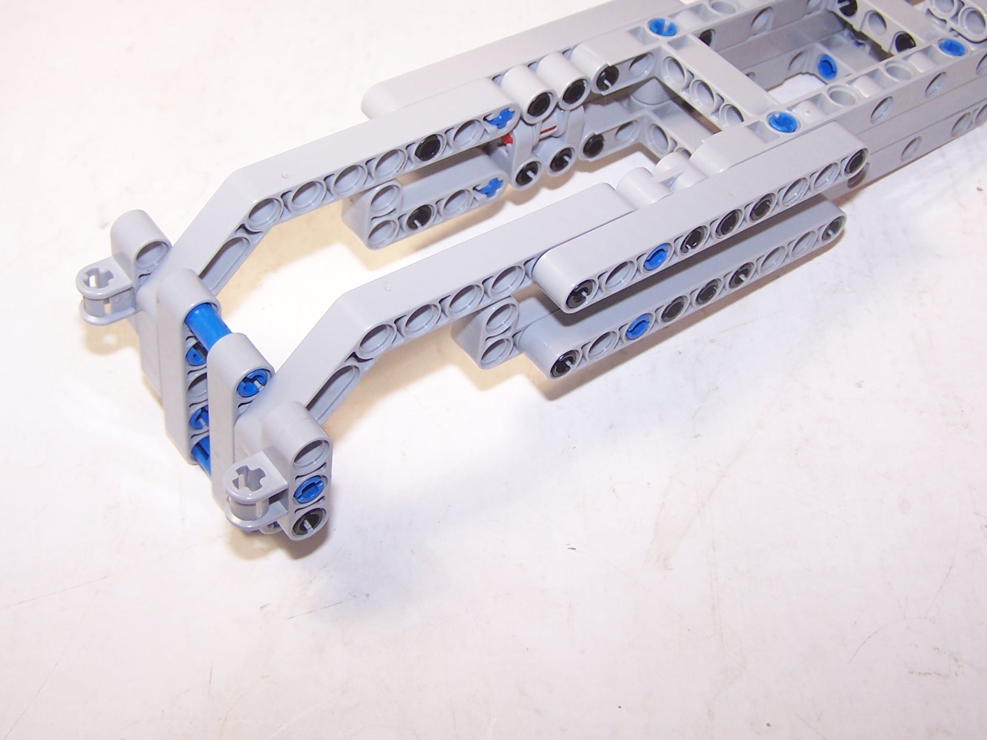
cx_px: 510
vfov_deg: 29.0
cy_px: 262
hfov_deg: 38.2
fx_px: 1425
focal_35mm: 50
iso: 80
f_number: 2.8
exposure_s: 1/60
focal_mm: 6.3
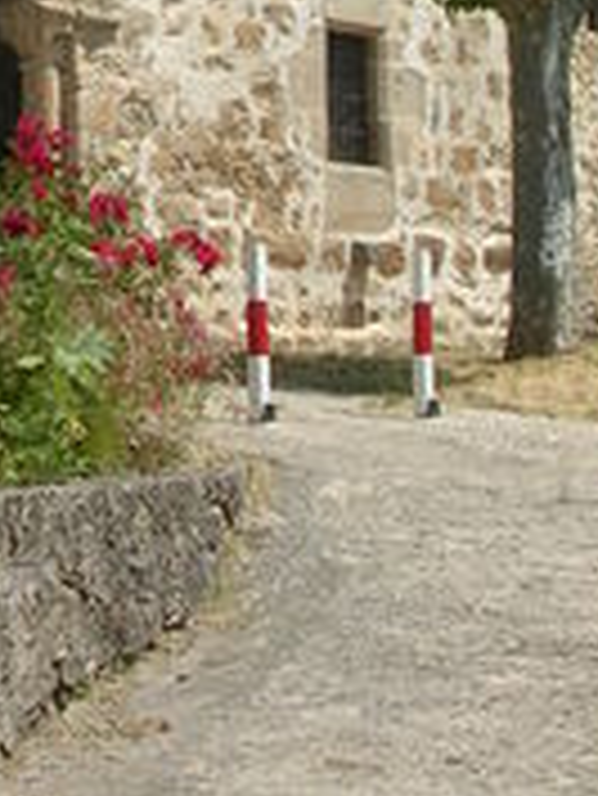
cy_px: -283
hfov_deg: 12.3
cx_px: 18
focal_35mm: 119
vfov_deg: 15.6
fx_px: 2738
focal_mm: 6.6
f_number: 5.9
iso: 50
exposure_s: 1/285
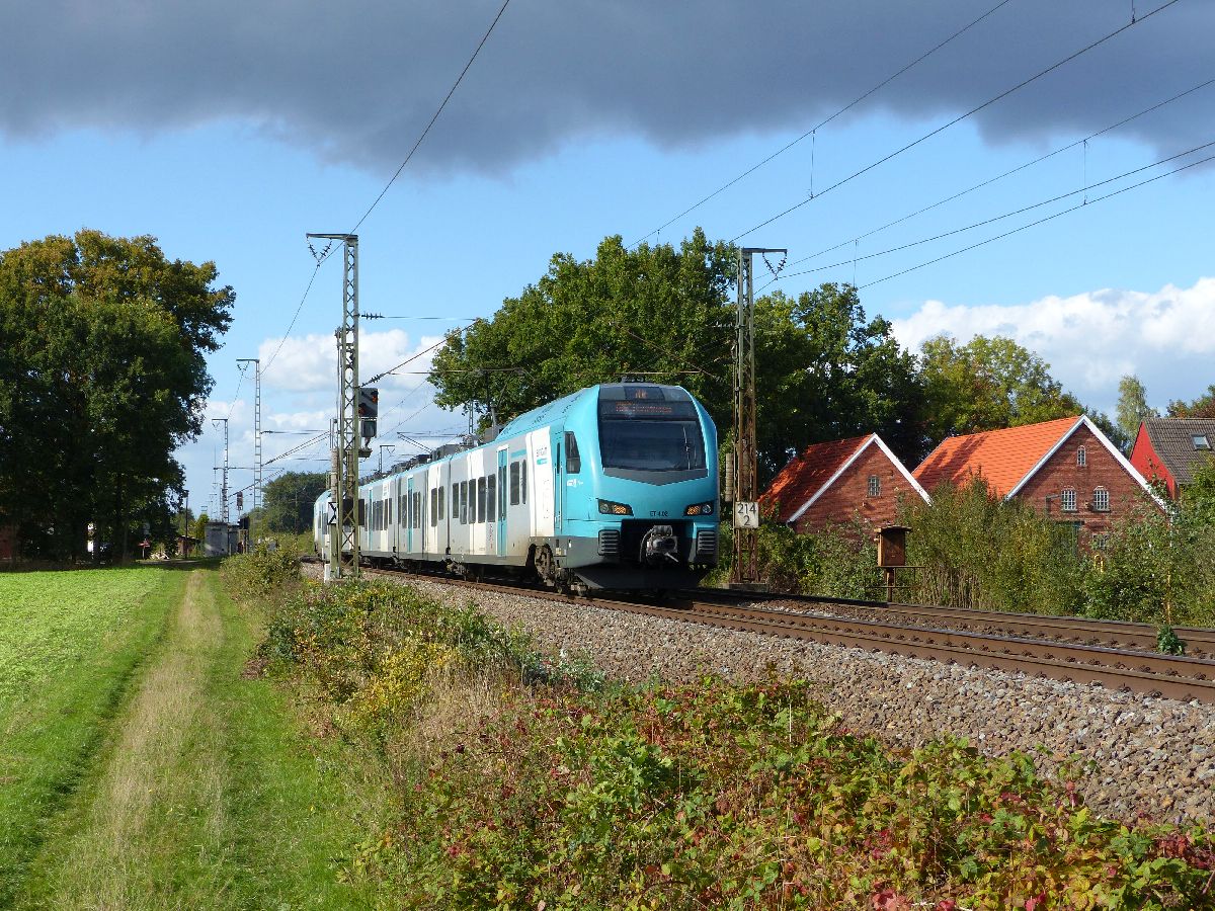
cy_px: 456
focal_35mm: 63
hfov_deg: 30.7
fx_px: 2211
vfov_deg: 23.3
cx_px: 608
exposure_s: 1/640
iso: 100
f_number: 4
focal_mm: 11.4
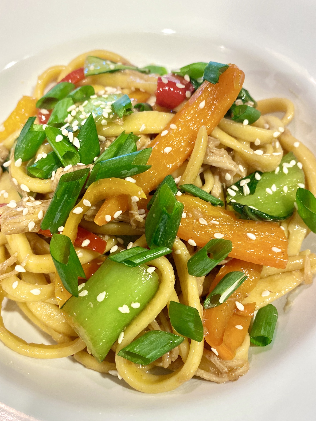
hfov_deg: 48.2
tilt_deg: -60.0
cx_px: 142
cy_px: 217
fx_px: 353
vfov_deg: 61.6
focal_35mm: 29
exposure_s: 1/60
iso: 160
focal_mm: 4.25
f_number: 1.8
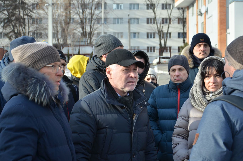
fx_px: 468
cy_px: 83
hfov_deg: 29.1
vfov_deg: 19.5
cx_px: 122
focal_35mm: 70
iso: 320
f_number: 5.6
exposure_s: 1/640
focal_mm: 45
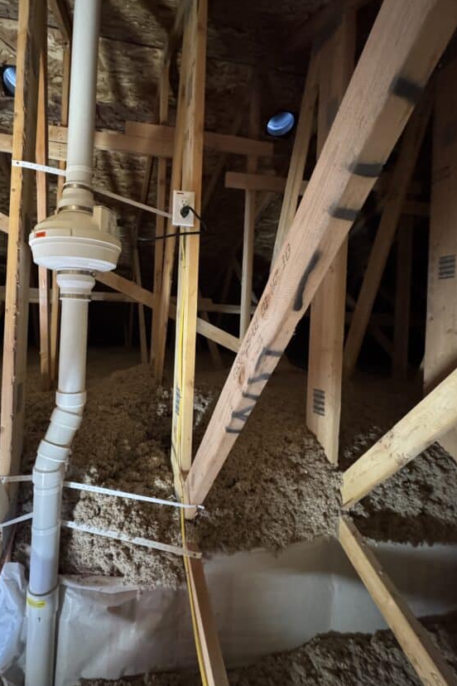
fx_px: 343
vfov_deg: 89.9
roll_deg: -2.2
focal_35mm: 18
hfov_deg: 66.3
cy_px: 326
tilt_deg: +1.2
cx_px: 169
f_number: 2.2
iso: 1600
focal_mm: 2.22
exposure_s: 1/40
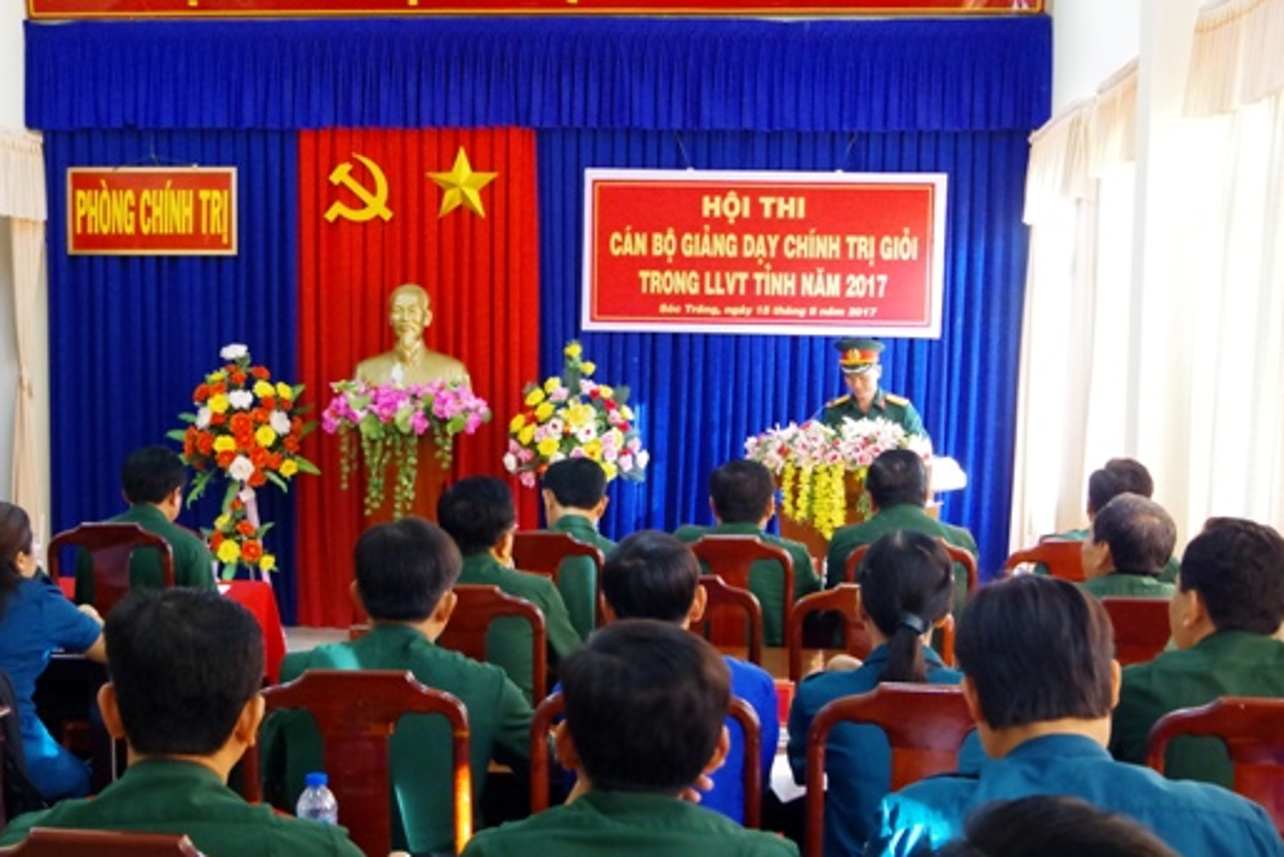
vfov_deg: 24.1
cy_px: 541
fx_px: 1998
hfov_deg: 35.6
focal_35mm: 56
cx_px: 590
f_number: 5.6
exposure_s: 1/50
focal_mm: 24
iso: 3200
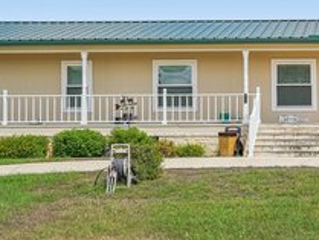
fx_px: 950
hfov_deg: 18.4
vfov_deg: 14.4
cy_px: 99
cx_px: 337
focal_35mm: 103
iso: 100
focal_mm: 35
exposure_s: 1/320
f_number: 8
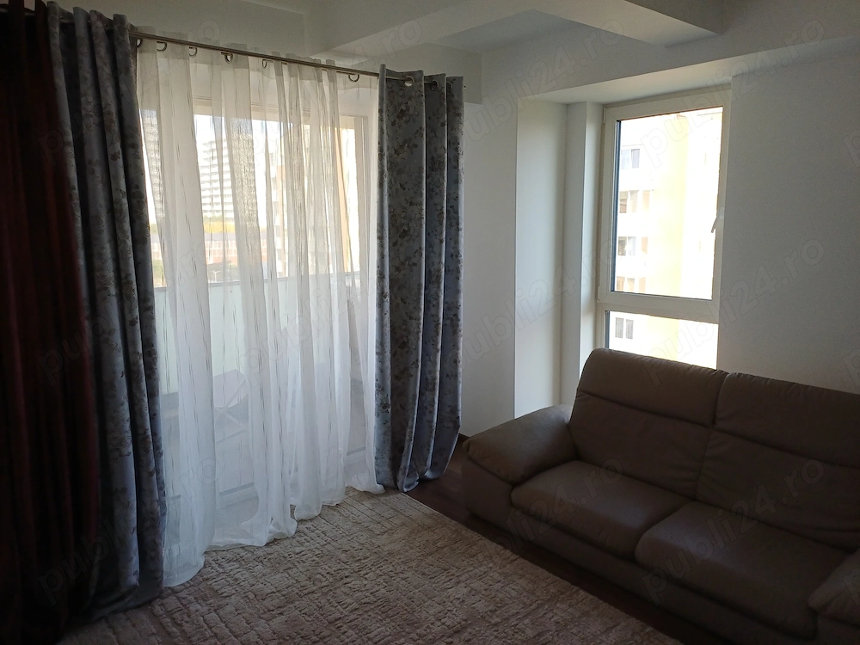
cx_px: 430
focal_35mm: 25
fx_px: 621
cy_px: 322
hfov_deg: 69.4
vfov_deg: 54.9
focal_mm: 4.65
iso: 64
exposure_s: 1/120
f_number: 1.8
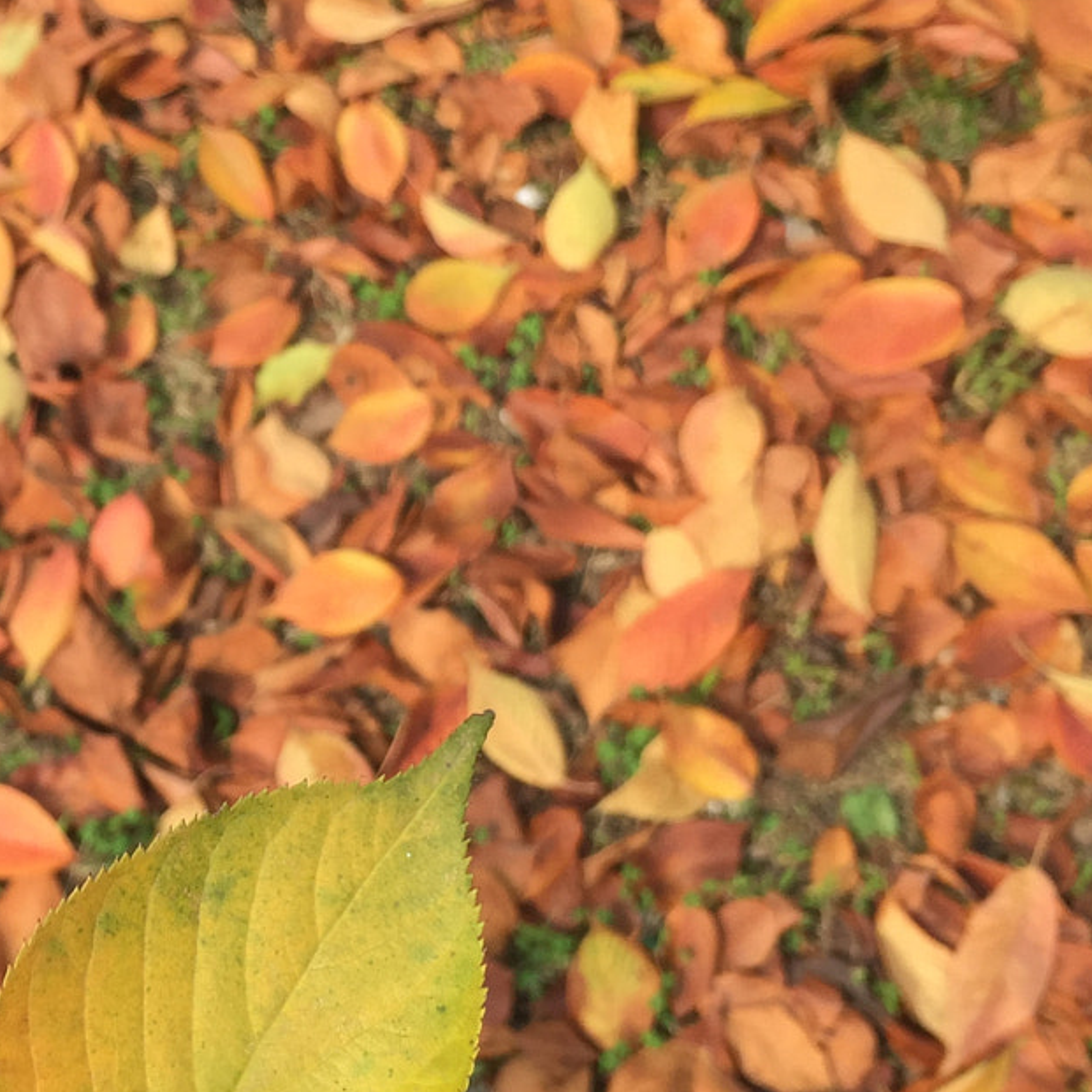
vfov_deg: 26.1
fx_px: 2356
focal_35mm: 66
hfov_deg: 25.5
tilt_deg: -60.1
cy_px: 462
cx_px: 174
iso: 32
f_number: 2.2
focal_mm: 4.15
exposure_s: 1/628
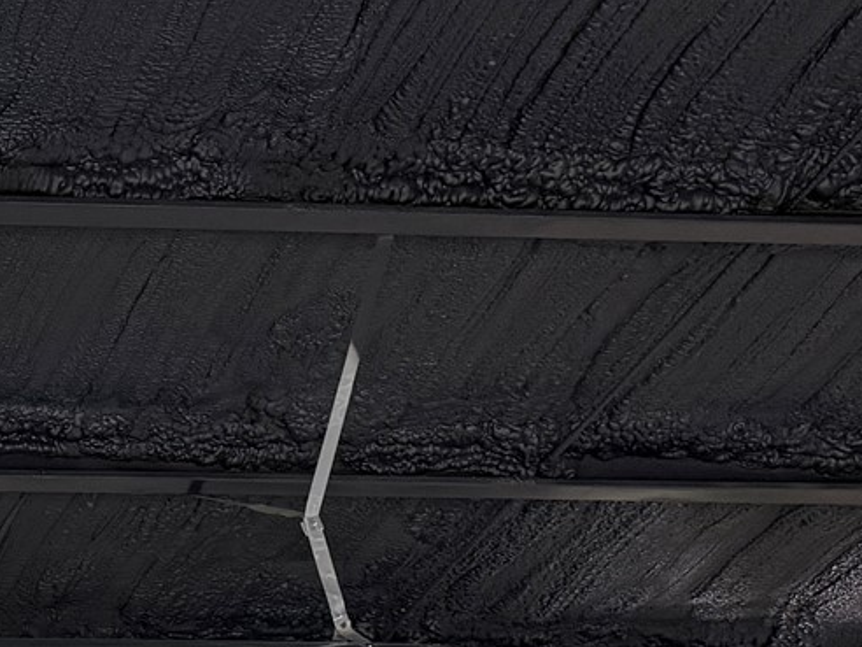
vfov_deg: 14.0
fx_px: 2490
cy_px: 917
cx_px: -710
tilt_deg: +8.2
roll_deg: +0.0
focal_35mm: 100
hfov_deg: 16.4
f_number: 1.78
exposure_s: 1/121
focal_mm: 6.76
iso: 80
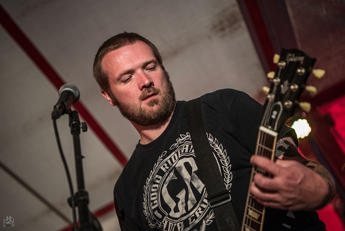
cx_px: 172
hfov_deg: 28.8
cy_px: 116
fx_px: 671
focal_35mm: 70
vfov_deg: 19.5
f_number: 2.8
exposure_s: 1/100
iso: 640
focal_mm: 70
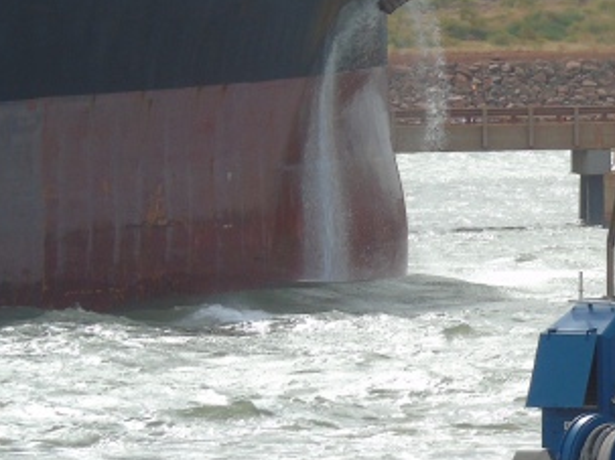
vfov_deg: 2.3
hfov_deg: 3.1
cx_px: 729
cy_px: 298
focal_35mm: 641
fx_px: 11384
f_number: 4.8
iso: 80
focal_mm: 43
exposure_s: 1/500
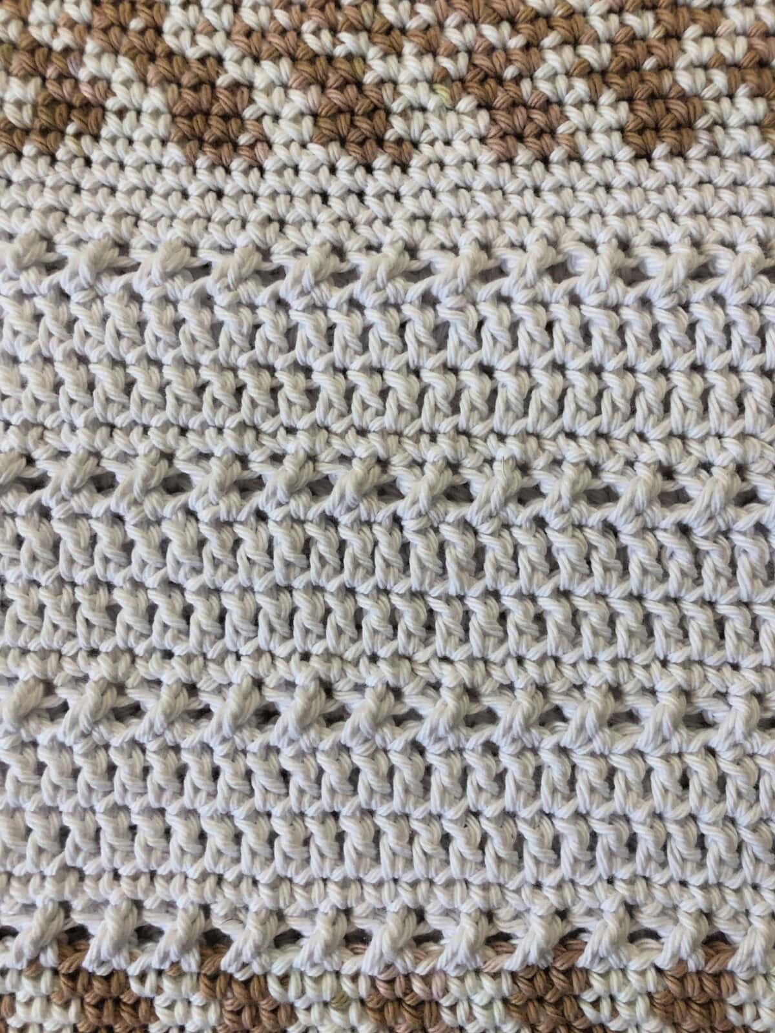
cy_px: 516
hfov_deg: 49.7
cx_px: 388
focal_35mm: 28
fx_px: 836
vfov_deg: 63.4
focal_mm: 4
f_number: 1.8
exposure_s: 1/120
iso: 32
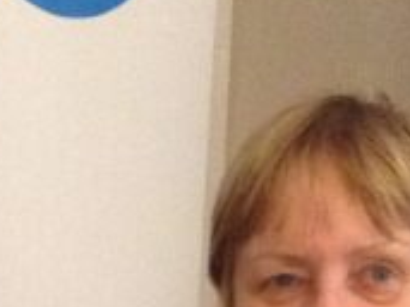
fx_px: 2332
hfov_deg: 9.9
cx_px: -74
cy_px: 615
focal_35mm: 197
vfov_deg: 7.2
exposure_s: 1/20
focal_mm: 3.3
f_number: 2.4
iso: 200
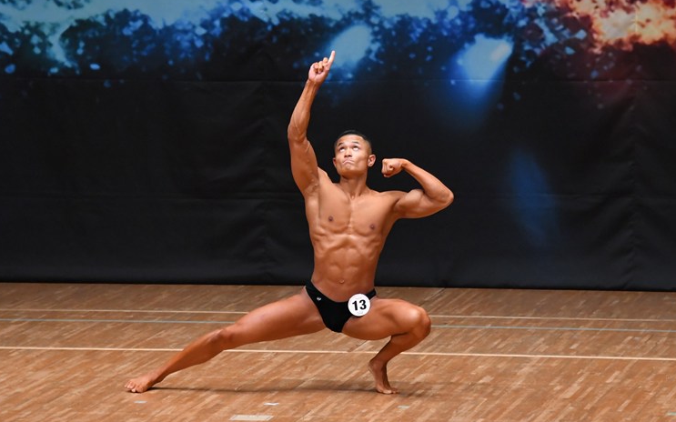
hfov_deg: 7.3
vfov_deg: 4.6
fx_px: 5286
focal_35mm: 287
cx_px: 340
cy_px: 194
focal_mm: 180
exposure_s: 1/400
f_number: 5.6
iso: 5000
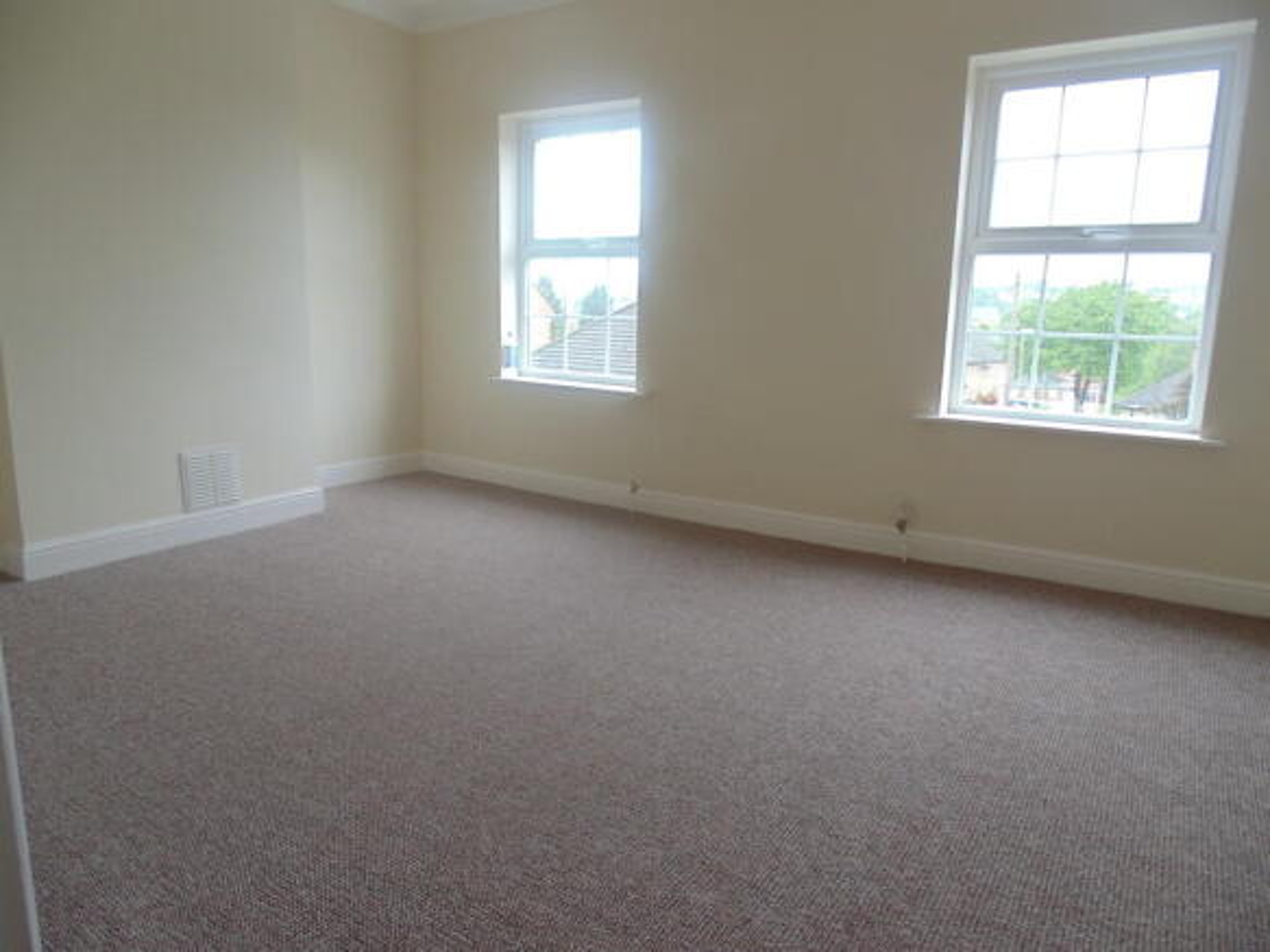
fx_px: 807
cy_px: 476
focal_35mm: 22
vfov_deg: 61.1
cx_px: 635
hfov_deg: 76.4
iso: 80
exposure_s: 1/40
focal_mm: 4
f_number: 3.1
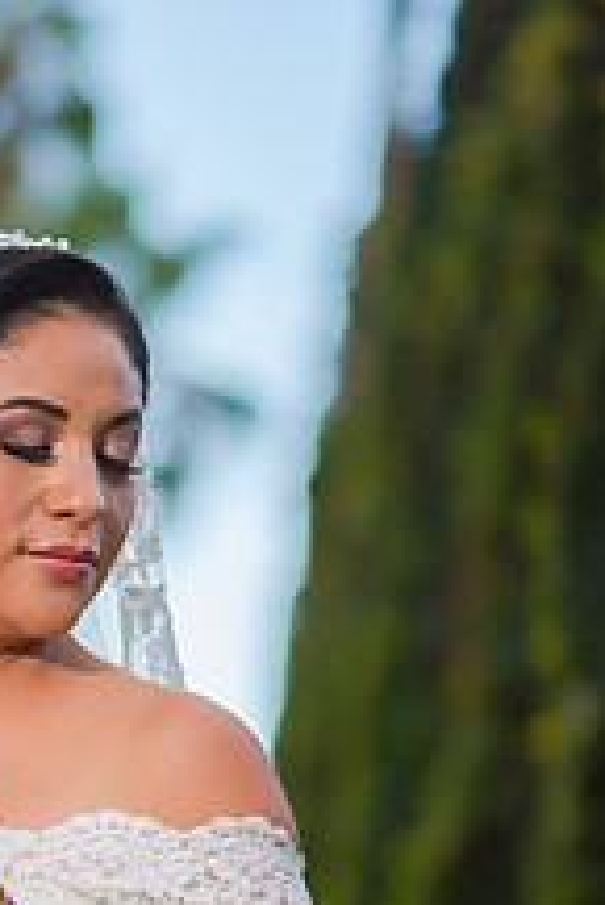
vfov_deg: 11.6
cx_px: -13
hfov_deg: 7.8
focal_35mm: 176
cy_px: 801
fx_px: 4429
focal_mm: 85
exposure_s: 1/4000
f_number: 1.8
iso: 320
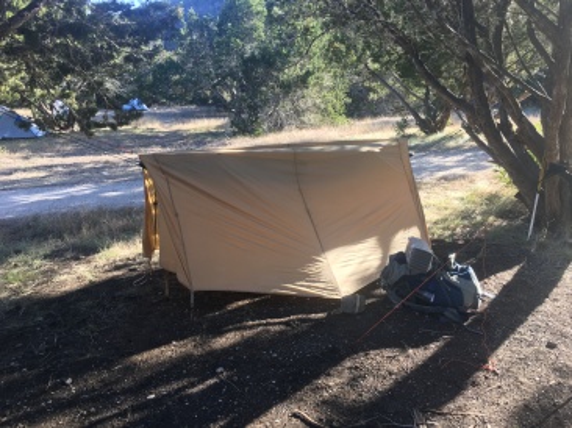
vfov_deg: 48.2
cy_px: 214
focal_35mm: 29
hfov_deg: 61.7
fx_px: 479
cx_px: 286
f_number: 2.2
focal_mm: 4.15
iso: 25
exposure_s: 1/120
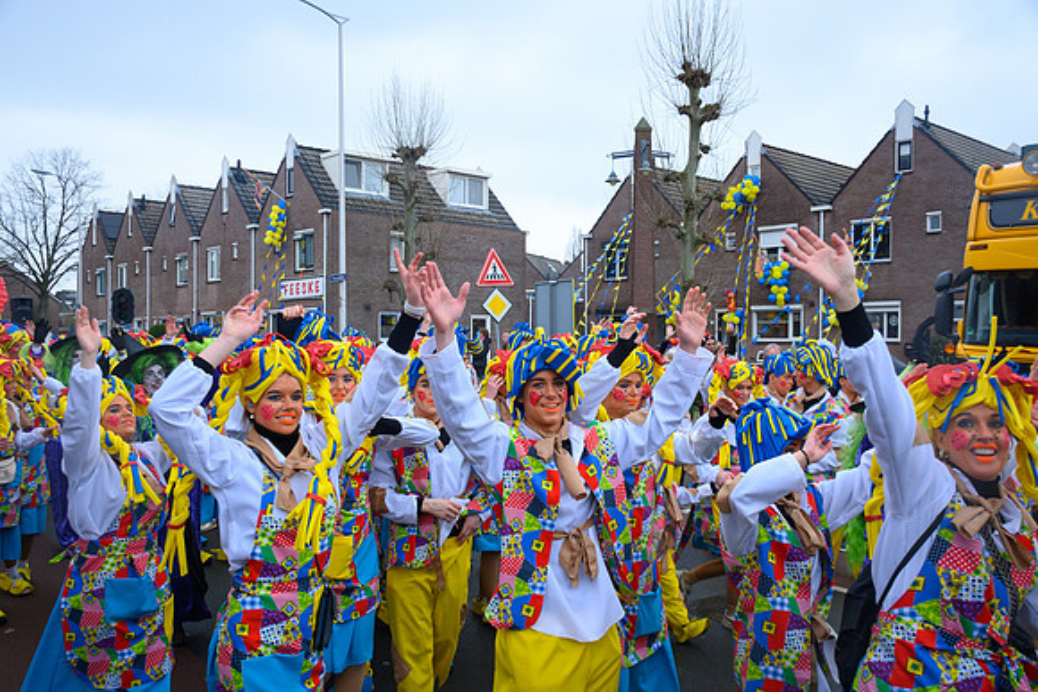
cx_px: 519
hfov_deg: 57.2
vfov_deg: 40.0
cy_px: 346
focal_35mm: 33
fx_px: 952
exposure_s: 1/400
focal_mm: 22
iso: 400
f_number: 5
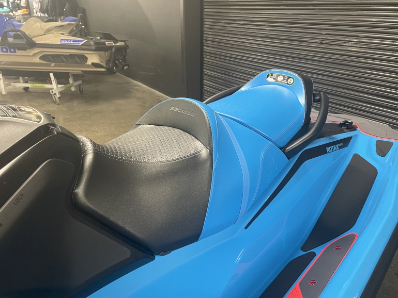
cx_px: 205
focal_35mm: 27
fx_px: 311
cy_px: 149
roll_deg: -0.5
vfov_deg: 51.4
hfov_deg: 65.3
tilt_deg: -22.1
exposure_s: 1/40
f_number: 1.6
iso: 400
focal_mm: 4.2
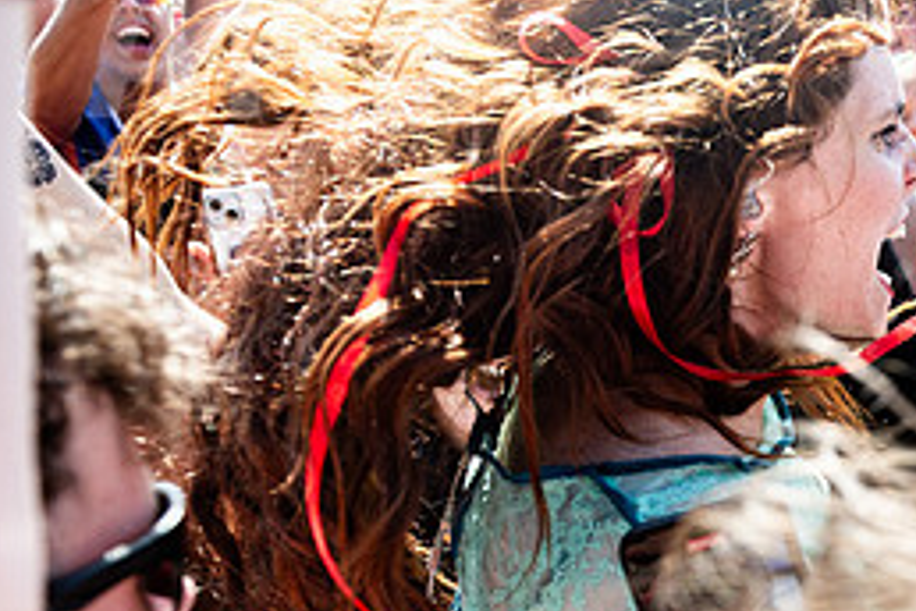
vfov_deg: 24.7
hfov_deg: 33.2
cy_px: 471
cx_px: 952
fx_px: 1374
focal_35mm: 54
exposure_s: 1/5000
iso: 400
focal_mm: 24
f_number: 4
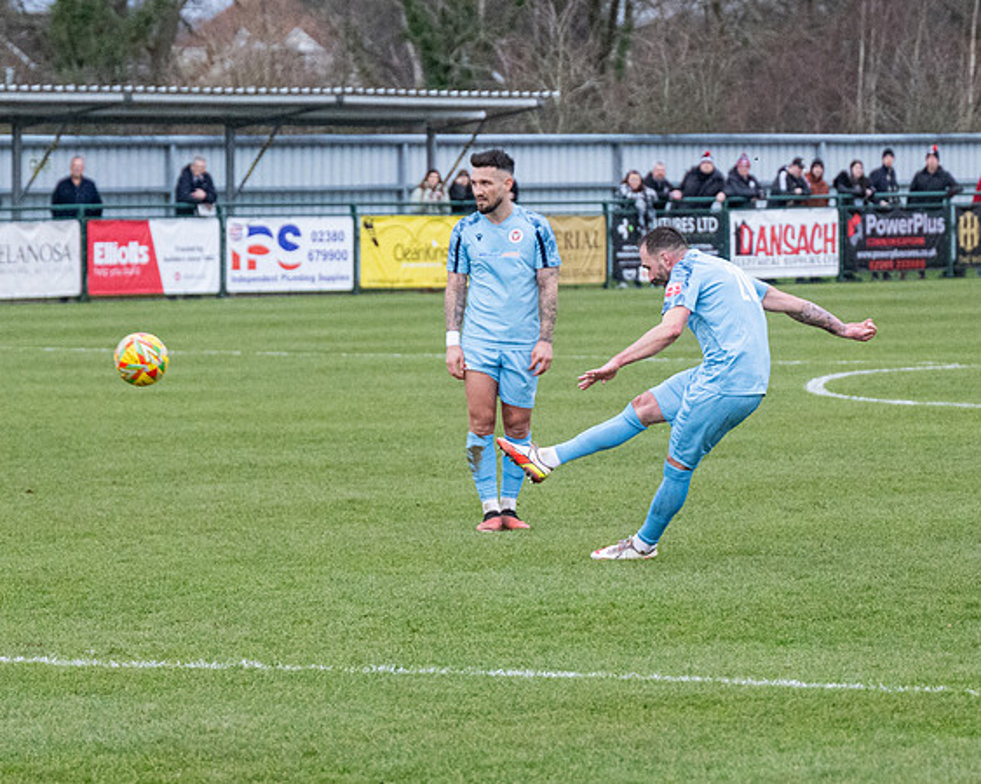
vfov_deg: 6.1
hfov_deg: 7.6
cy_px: 499
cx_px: 588
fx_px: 7337
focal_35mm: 253
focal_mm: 110
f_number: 4
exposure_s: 1/1250
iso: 2000
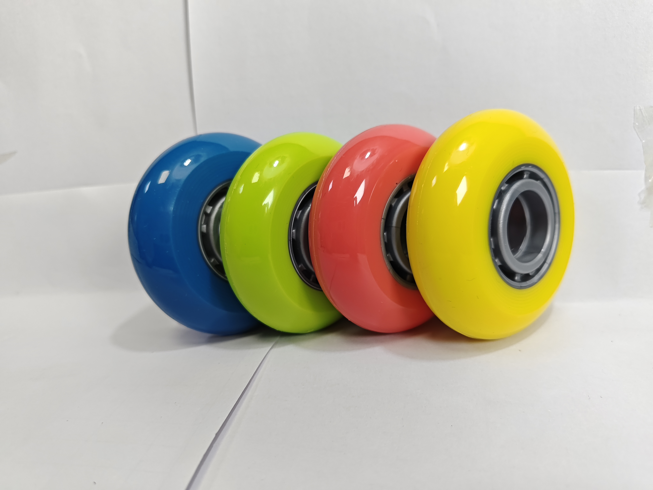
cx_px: 326
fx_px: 434
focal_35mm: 23
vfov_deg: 58.9
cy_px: 245
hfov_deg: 73.9
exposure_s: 1/100
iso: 359
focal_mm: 5.56
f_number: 1.88
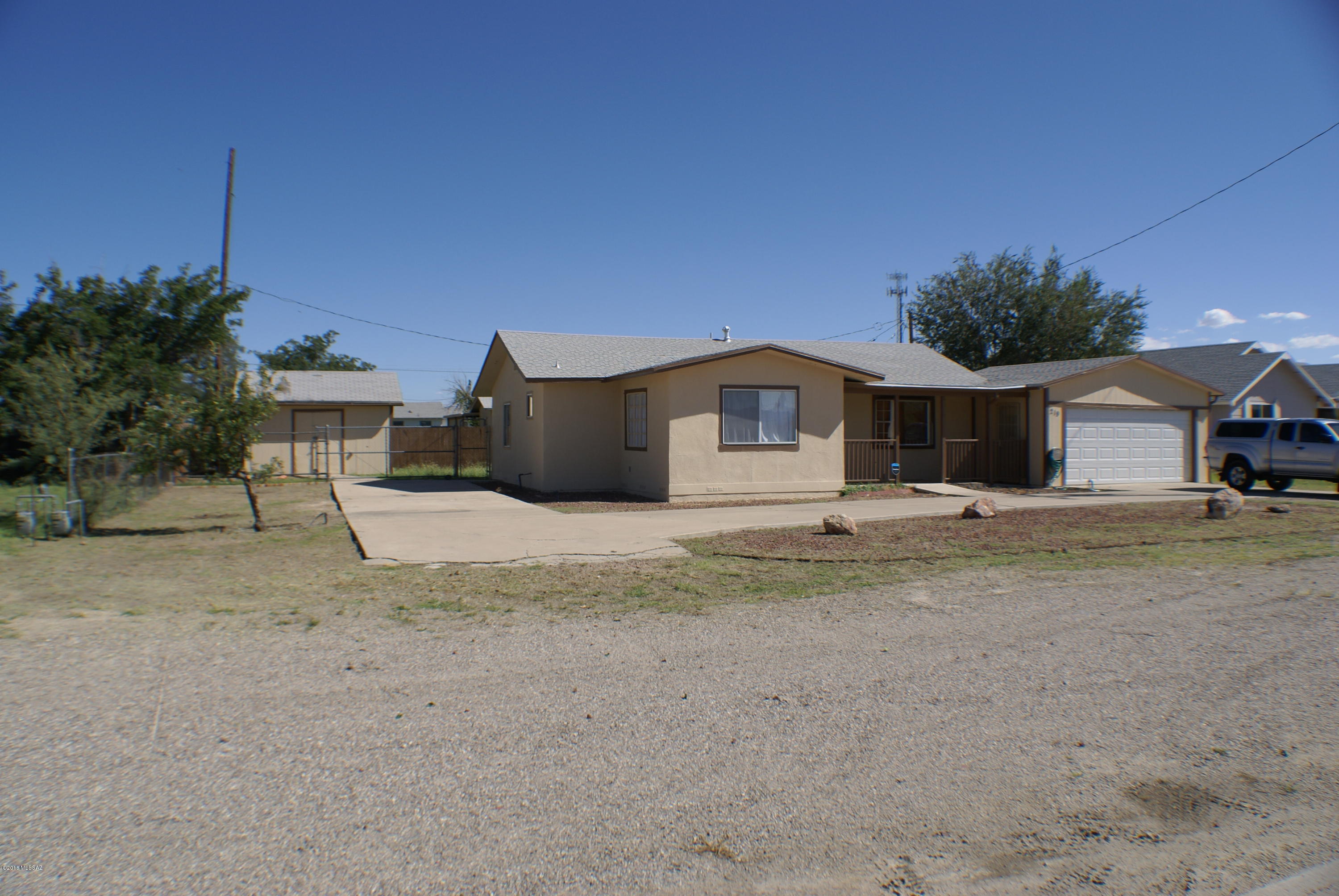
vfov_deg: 40.1
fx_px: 1229
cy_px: 448
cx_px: 670
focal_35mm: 33
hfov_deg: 57.2
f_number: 5
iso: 100
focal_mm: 22
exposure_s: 1/800
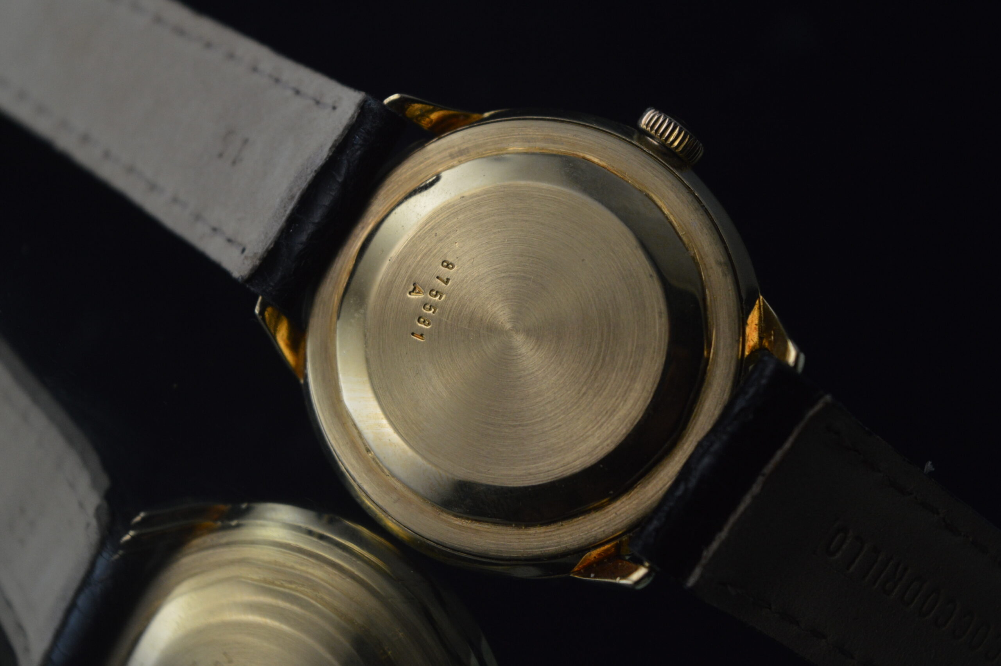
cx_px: 500
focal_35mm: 78
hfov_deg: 26.0
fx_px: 2167
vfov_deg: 17.5
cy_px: 333
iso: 800
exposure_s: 1/250
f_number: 8
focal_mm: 52
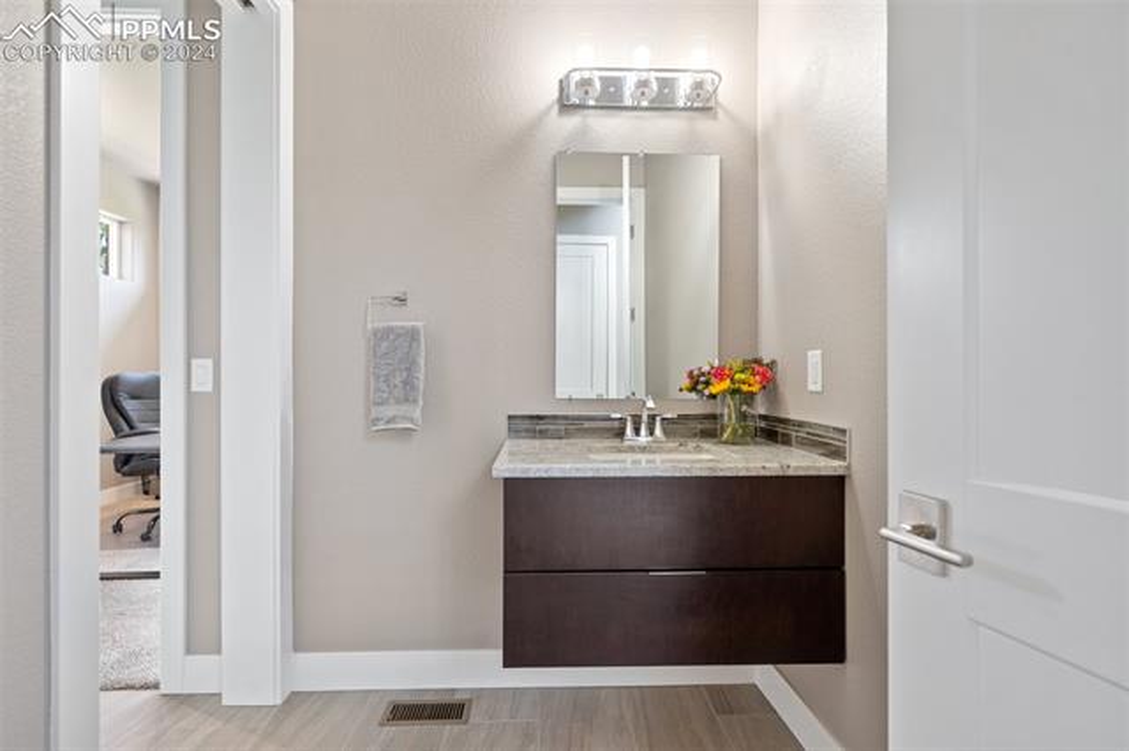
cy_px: 376
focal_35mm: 16
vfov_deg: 73.7
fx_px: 501
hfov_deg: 96.8
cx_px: 564
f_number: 6.3
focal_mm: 16
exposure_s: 1/1.25
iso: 250
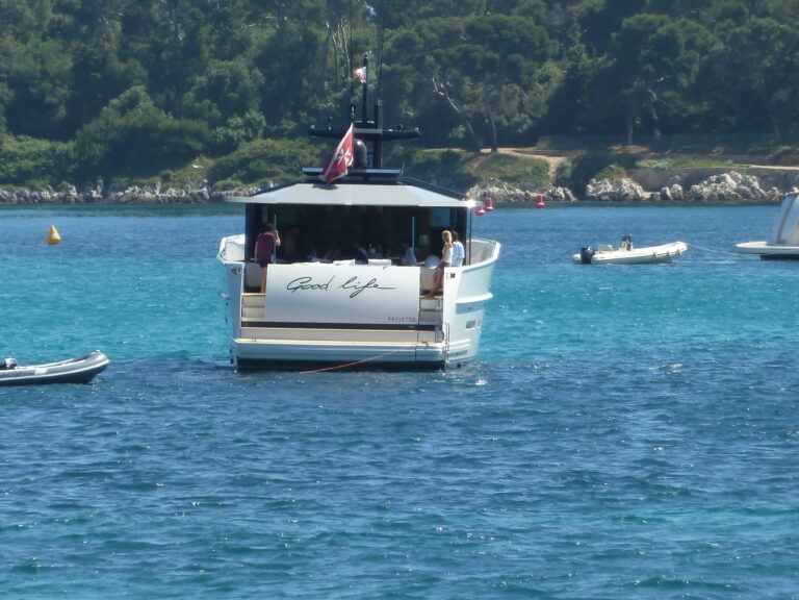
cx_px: 400
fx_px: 9210
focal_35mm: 399
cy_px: 300
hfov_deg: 5.0
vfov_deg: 3.7
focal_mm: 49.2
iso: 80
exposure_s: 1/320
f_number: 4.9
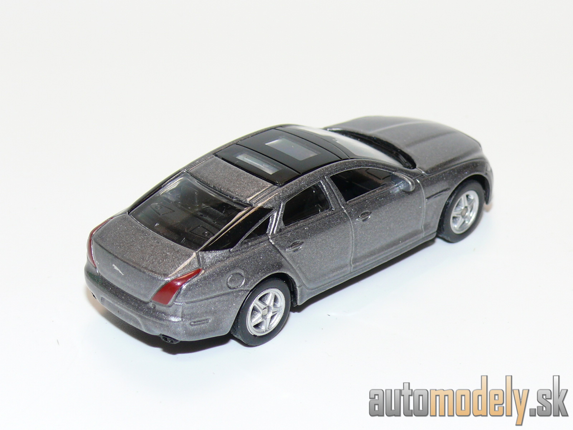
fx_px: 1705
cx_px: 286
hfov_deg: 19.1
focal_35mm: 103
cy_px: 215
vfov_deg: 14.4
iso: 100
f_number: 4
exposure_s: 1/30
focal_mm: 13.5
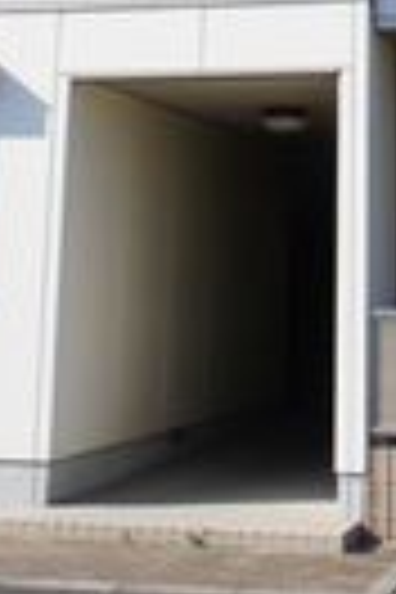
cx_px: 356
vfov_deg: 20.9
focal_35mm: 91
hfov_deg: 14.9
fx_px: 1501
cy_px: -122
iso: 200
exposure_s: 1/160
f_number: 11
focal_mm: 16
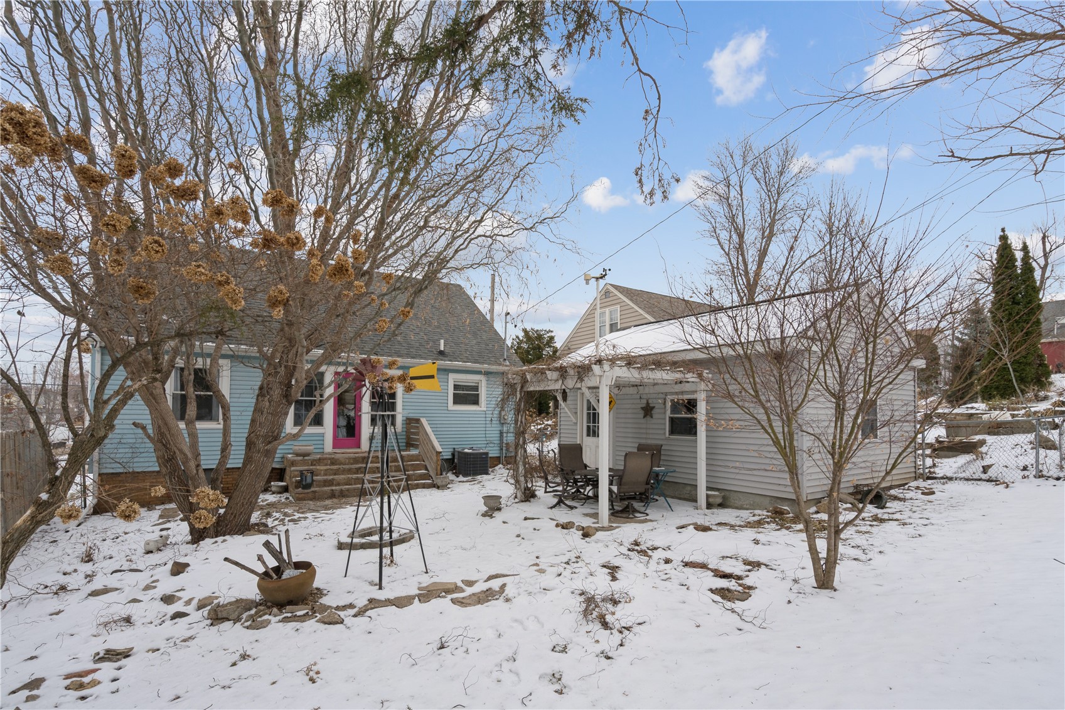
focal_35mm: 16
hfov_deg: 96.7
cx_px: 532
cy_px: 355
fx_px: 473
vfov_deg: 73.7
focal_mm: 16
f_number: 8
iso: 400
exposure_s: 1/1000
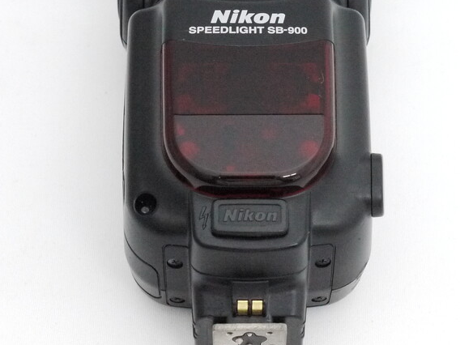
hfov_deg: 21.1
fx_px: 1236
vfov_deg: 15.7
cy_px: 38
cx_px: 259
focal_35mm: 93
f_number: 8
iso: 1600
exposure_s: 1/50
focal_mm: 22
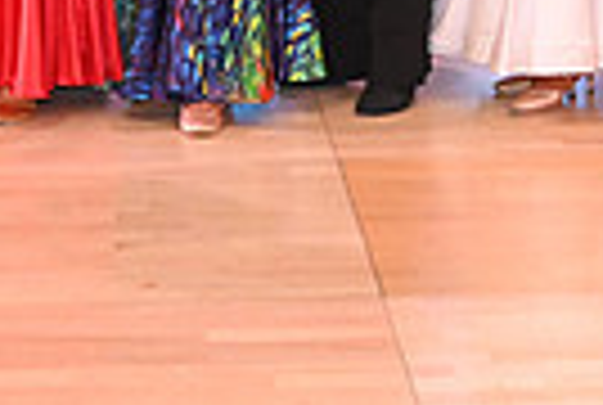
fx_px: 3190
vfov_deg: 7.0
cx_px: 320
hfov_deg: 10.8
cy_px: -461
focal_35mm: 190
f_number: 5
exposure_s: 1/200
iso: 2500
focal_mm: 44
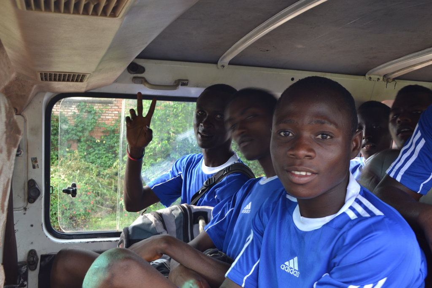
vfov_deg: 34.2
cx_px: 216
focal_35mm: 39
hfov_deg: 49.5
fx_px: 468
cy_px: 144
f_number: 8
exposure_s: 1/15
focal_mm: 26
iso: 200
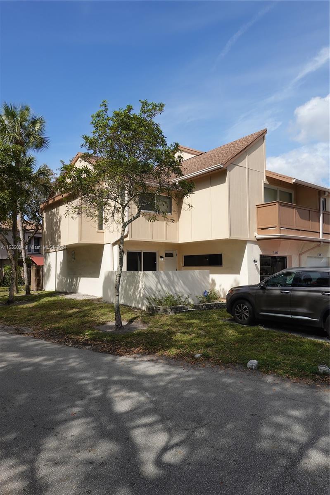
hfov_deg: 53.1
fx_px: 330
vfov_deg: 73.8
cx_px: 165
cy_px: 248
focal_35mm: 24
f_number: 4
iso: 100
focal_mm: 9
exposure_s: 1/800
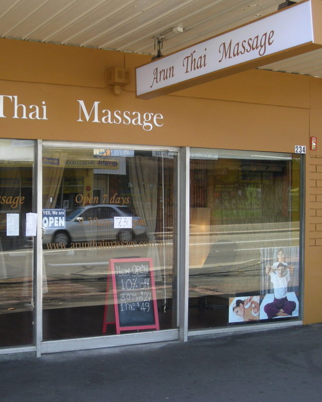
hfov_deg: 26.0
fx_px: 691
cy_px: 200
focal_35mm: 58
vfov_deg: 32.5
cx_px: 93
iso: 50
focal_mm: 7.1
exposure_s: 1/65.5
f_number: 3.1
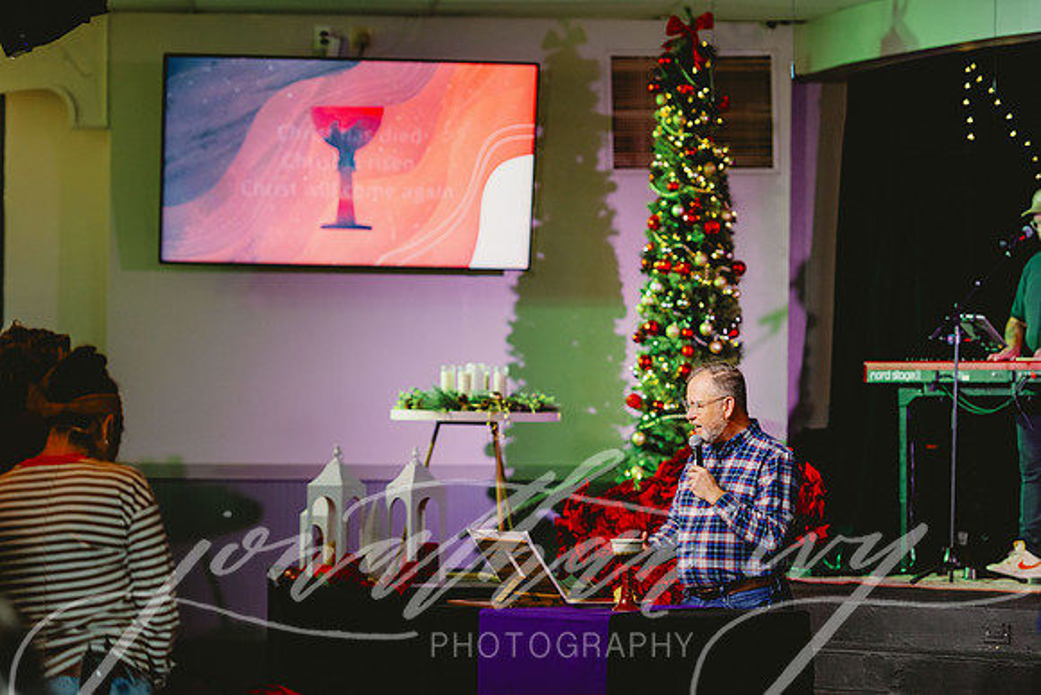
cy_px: 348
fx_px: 3760
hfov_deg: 15.8
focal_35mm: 130
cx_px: 520
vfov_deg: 10.6
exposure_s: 1/160
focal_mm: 130
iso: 1000
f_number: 2.8
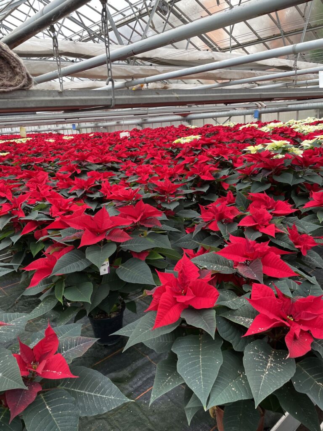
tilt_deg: -13.5
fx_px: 323
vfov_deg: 67.3
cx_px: 162
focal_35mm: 26
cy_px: 216
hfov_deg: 53.1
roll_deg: +5.8
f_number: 1.6
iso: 80
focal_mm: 4.2
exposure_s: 1/121
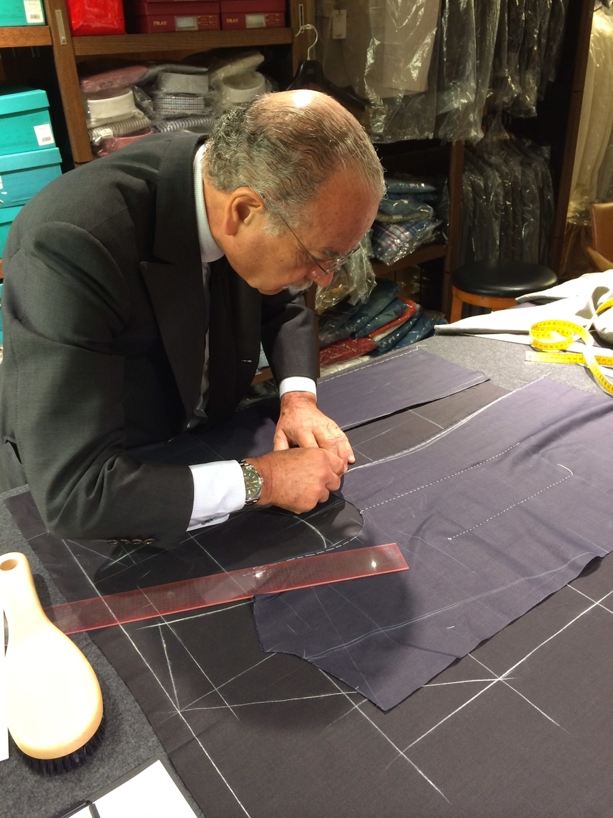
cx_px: 306
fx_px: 708
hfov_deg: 46.8
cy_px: 409
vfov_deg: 60.0
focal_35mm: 30
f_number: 2.2
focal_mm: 4.12
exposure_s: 1/30
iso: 125
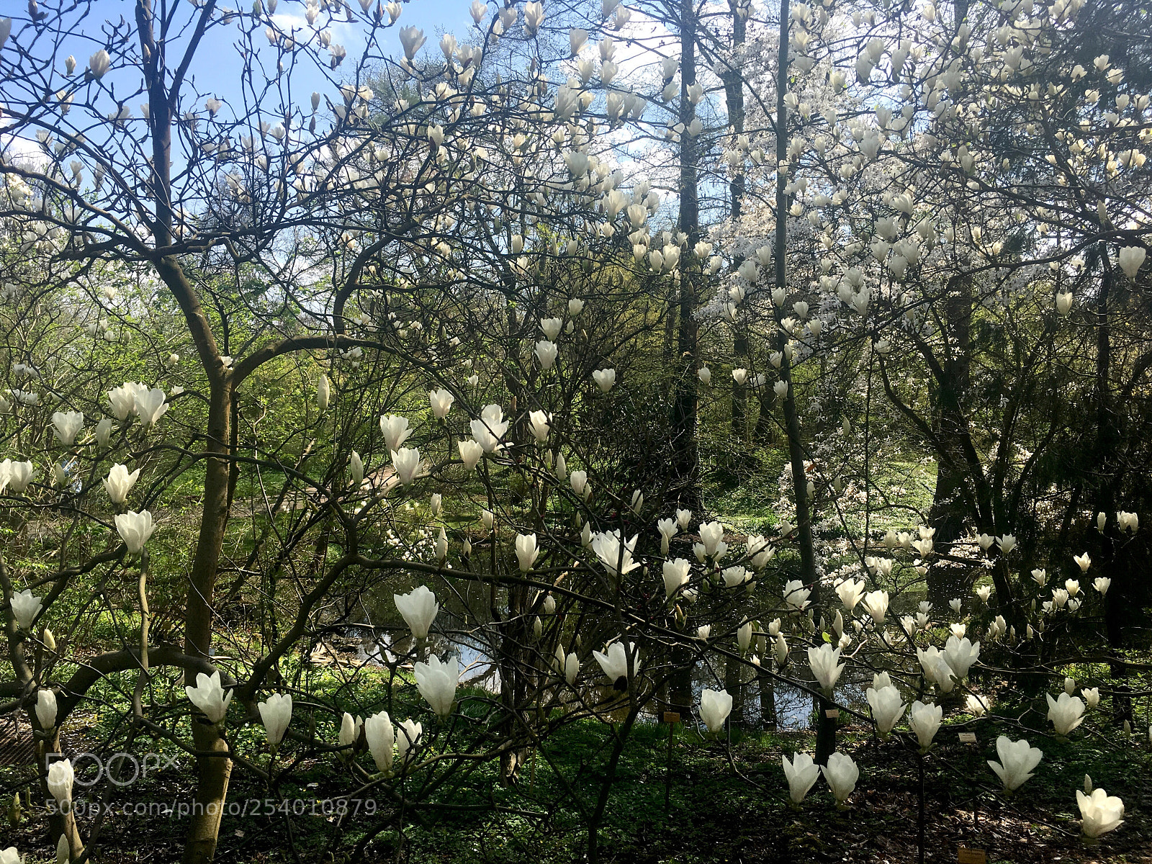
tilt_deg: -1.1
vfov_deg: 48.2
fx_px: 965
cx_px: 576
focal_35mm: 29
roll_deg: -2.6
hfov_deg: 61.7
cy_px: 432
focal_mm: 4.15
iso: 25
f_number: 2.2
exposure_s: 1/962
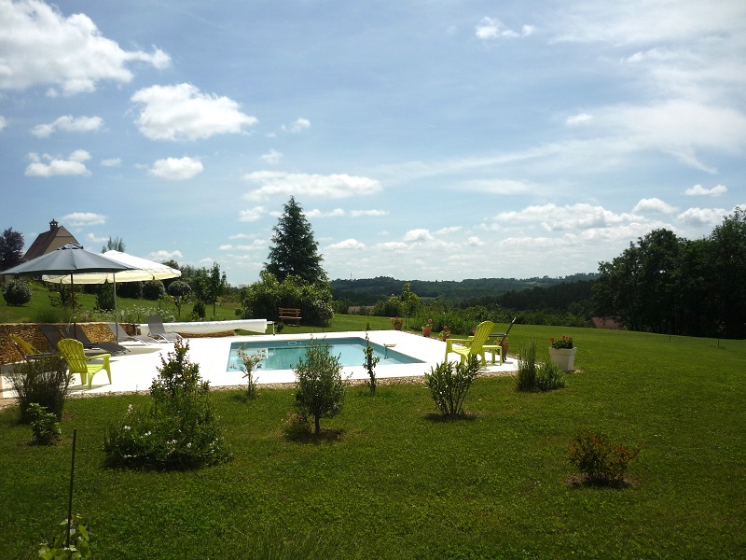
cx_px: 373
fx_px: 711
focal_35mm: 33
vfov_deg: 42.9
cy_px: 280
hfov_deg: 55.4
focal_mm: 5.5
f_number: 8
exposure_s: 1/500
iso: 100
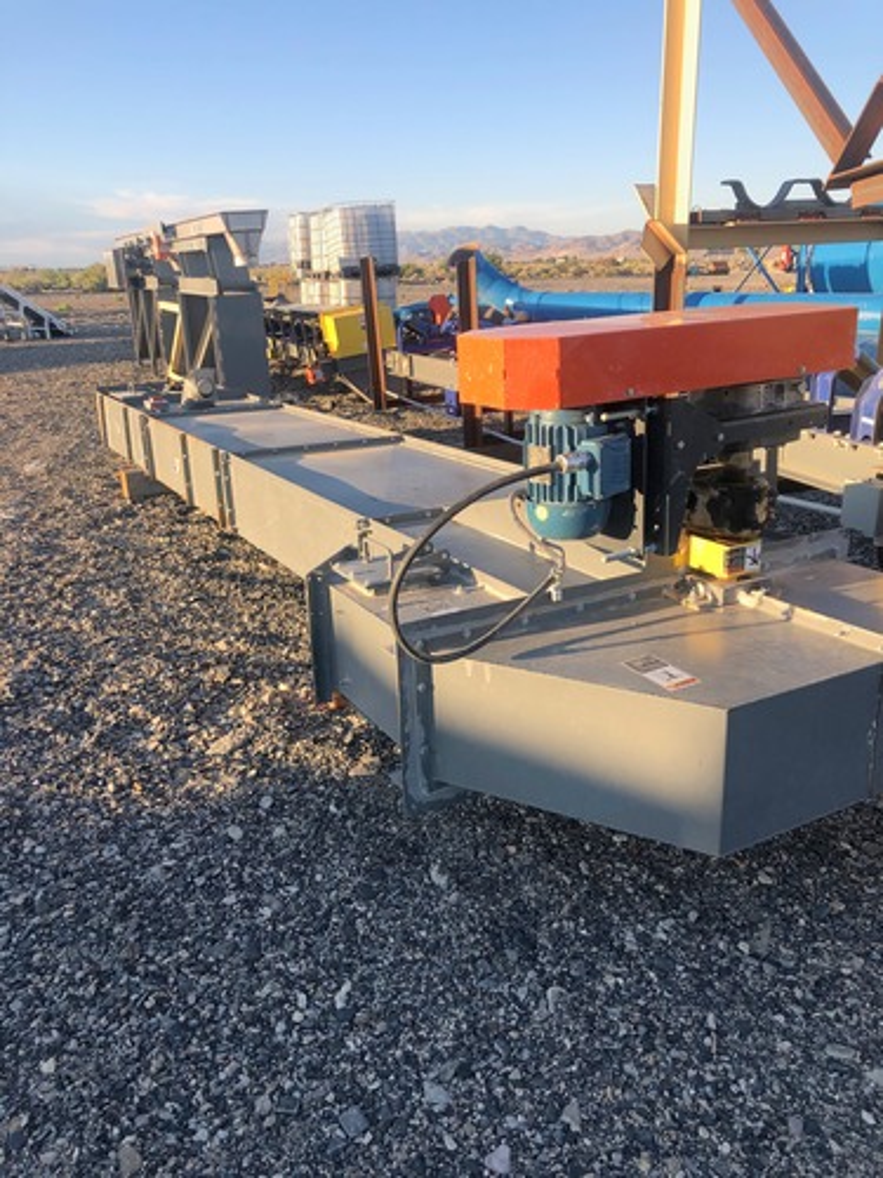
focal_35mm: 28
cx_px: 442
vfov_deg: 63.4
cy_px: 589
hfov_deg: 49.7
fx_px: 952
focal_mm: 4
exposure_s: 1/461
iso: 20
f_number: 1.8
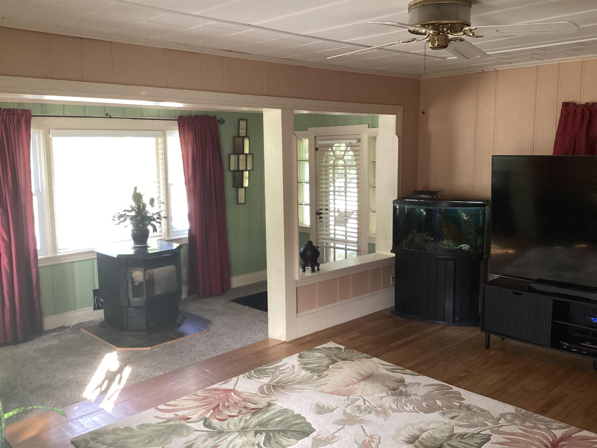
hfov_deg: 58.4
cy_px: 224
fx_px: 535
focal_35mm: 31
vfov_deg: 45.4
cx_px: 298
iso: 200
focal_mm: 3.3
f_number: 2.4
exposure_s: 1/60
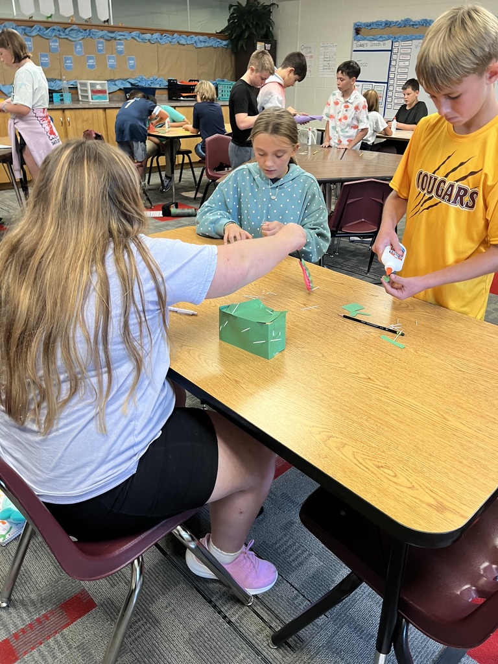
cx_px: 249
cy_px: 332
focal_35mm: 26
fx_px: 499
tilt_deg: -26.7
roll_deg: +0.5
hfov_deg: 53.1
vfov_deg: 67.3
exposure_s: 1/60
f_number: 1.6
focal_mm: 5.1
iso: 80
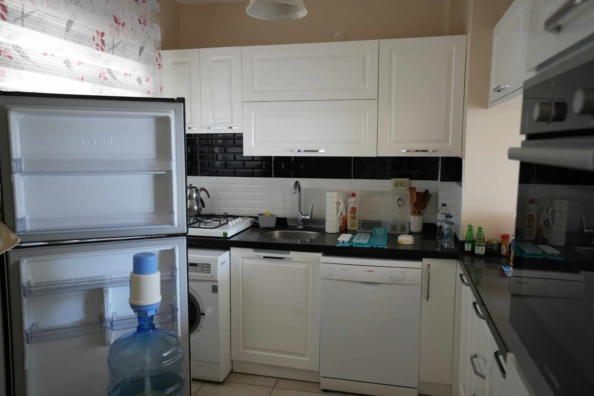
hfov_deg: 65.5
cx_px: 297
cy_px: 198
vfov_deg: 46.4
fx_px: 462
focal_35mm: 28
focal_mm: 28
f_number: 4
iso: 1000
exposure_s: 1/160
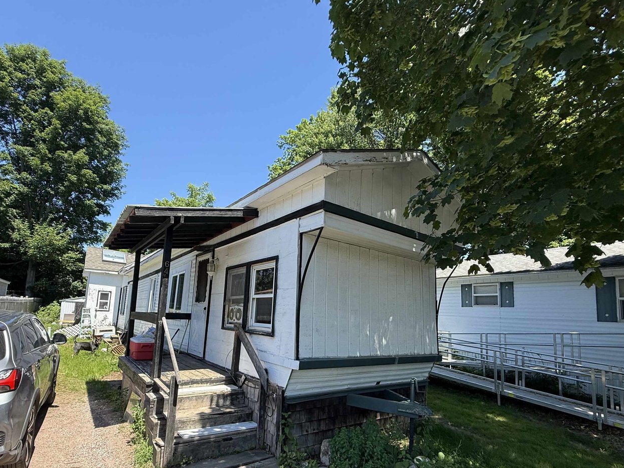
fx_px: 324
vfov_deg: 70.8
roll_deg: -2.3
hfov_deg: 87.5
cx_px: 284
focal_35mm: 18
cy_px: 281
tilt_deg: +6.1
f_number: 2.2
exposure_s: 1/770
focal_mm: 2.22
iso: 64
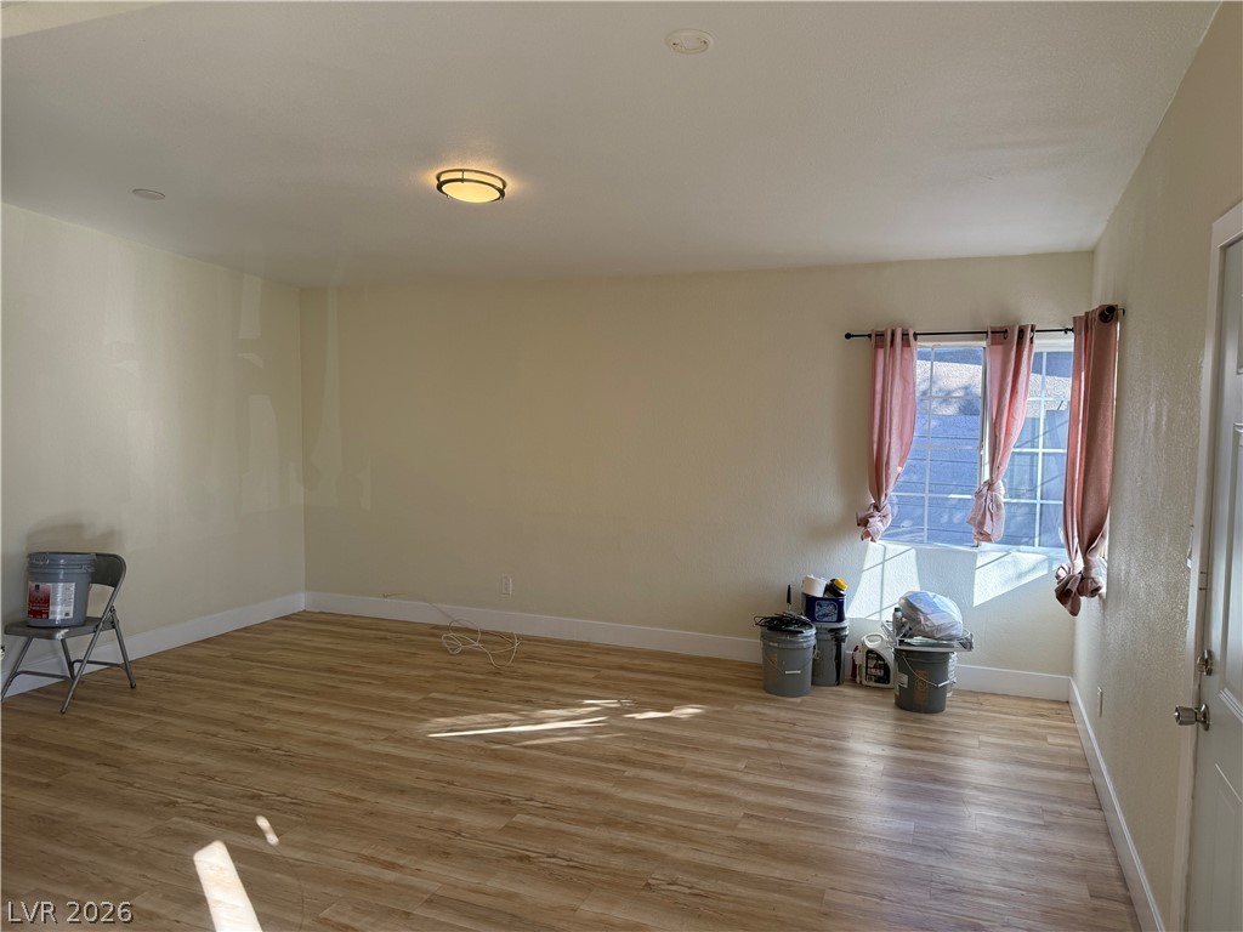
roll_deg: +0.2
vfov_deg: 56.8
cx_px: 622
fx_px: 862
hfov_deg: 71.6
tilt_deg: -3.7
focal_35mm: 24
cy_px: 466
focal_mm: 6.76
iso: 100
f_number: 1.78
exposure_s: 1/484
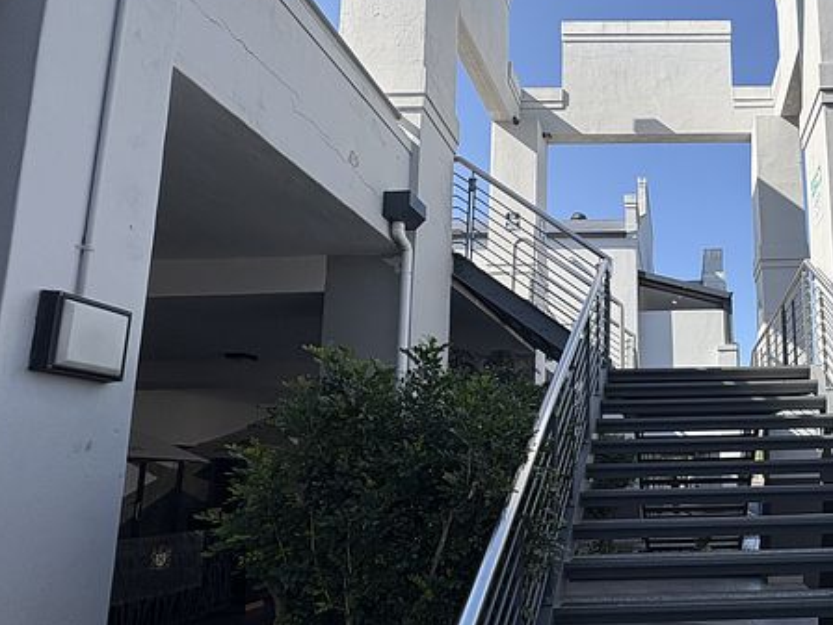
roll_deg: +2.3
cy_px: 381
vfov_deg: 54.4
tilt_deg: +9.0
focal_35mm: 25
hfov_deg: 62.2
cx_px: 692
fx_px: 602
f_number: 2.2
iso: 40
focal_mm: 2.22
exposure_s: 1/910
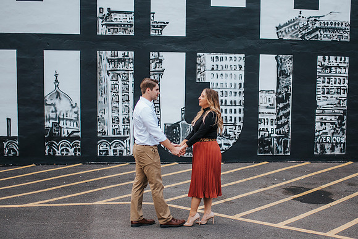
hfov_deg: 40.5
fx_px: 484
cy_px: 132
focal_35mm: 49
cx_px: 200
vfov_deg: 27.7
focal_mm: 35
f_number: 1.8
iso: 400
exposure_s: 1/800
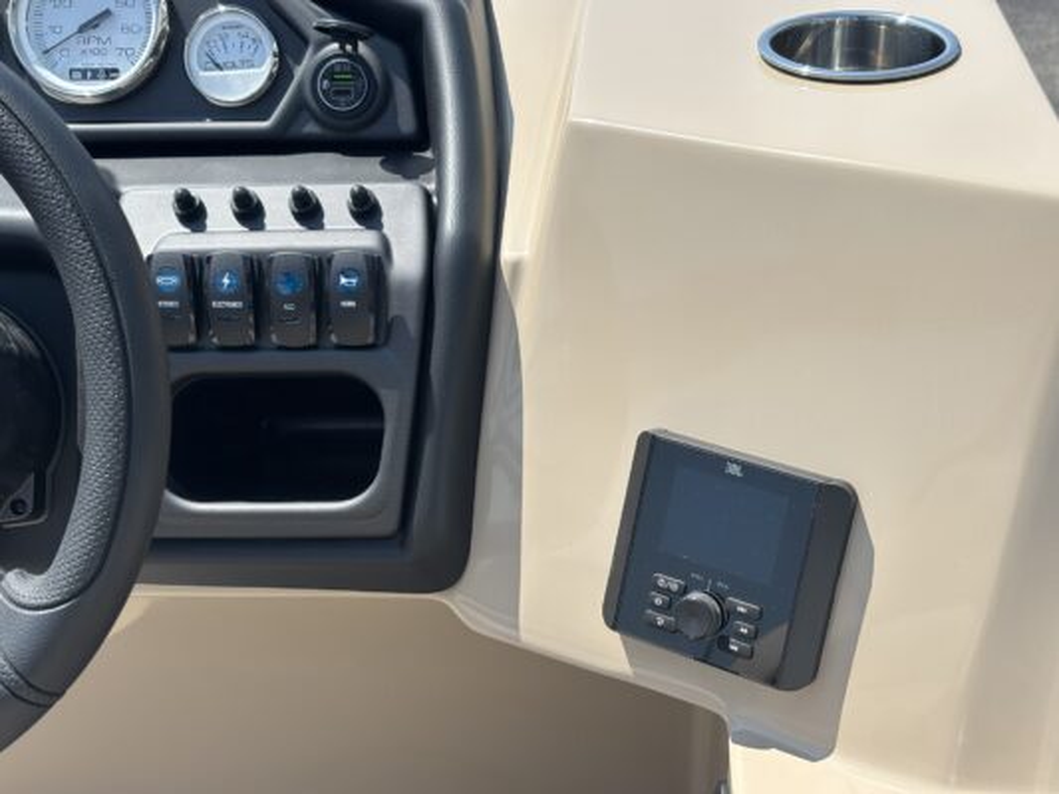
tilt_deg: -30.6
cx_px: 530
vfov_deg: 28.0
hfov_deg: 36.8
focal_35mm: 52
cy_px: 397
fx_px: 1591
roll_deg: +2.7
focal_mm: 5.96
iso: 32
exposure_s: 1/2062
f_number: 1.6
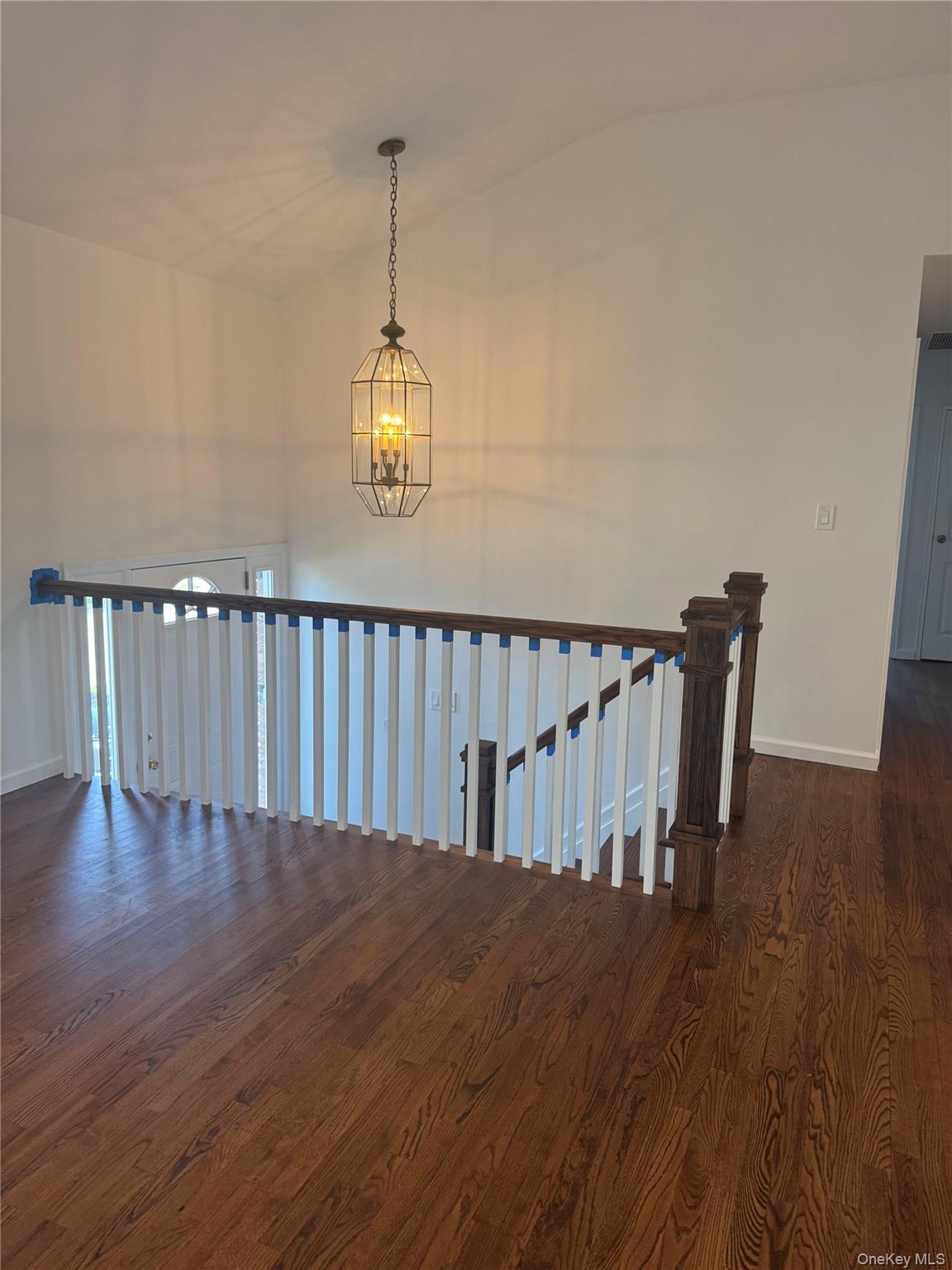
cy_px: 635
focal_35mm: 24
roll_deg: -0.7
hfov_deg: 56.8
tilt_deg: -9.7
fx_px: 880
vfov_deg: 71.6
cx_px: 476
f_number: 1.78
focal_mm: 6.76
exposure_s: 1/120
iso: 160
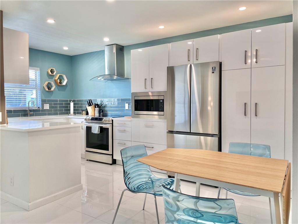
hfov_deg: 67.3
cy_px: 112
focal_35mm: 26
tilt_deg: -1.5
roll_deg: +0.9
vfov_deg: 53.1
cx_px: 149
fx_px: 224
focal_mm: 4.2
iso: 50
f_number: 1.6
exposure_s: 1/120
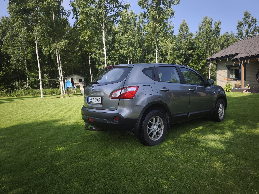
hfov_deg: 73.9
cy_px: 97
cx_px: 130
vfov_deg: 58.9
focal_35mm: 23
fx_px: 172
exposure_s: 1/951
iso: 50
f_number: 1.6
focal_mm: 6.57
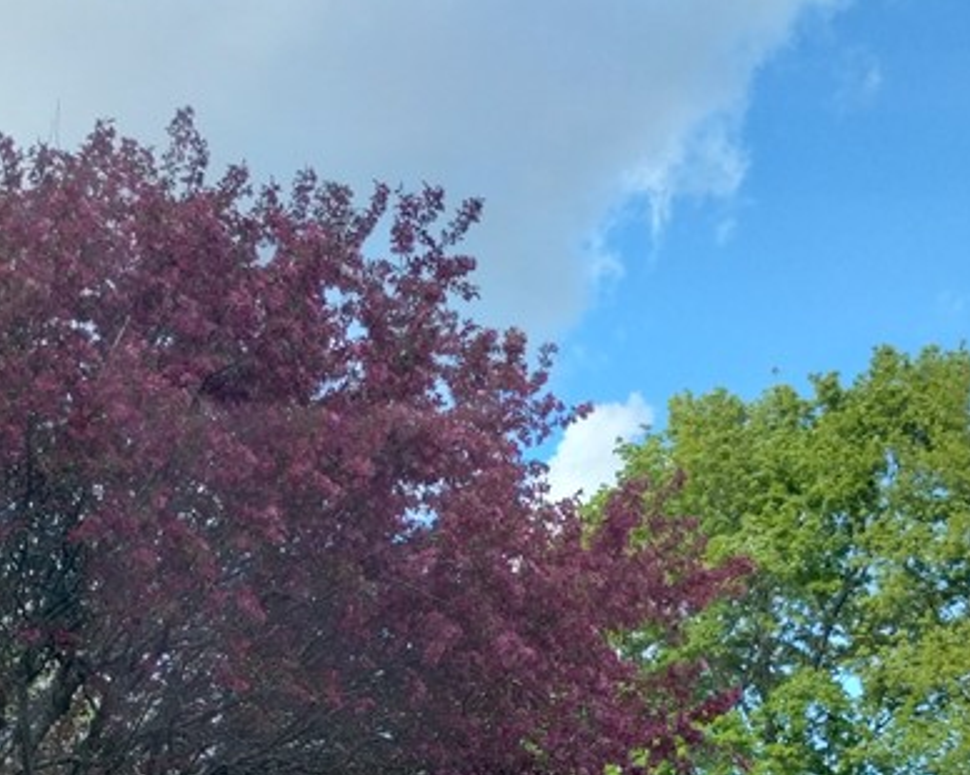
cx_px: 344
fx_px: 2066
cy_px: 910
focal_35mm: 72
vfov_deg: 20.0
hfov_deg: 26.3
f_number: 1.8
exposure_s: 1/344
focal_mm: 4.27
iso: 100
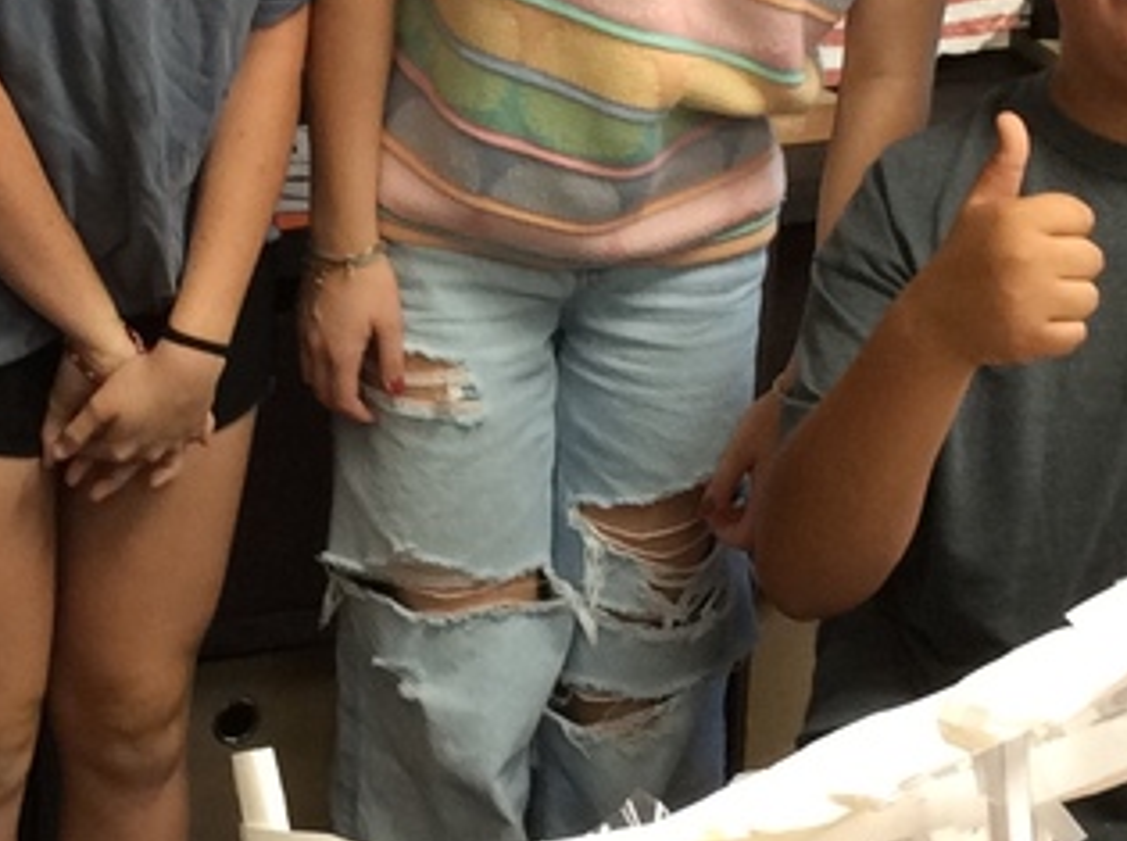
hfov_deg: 18.7
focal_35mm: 104
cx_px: 197
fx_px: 3380
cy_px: 55
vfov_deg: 14.0
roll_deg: -0.5
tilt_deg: -14.3
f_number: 2.4
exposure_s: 1/24
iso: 80
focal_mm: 3.3
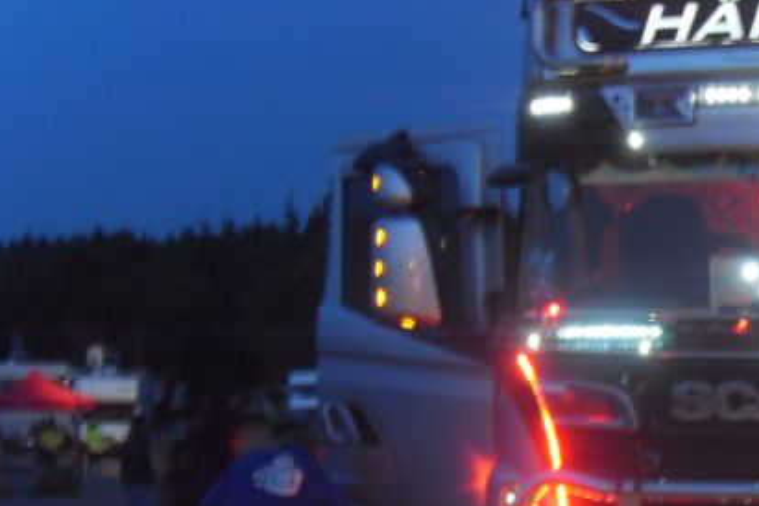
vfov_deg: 17.2
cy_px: 373
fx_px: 1665
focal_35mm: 79
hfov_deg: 25.0
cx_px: 663
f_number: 3.5
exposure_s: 1/4
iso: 200
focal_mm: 6.6
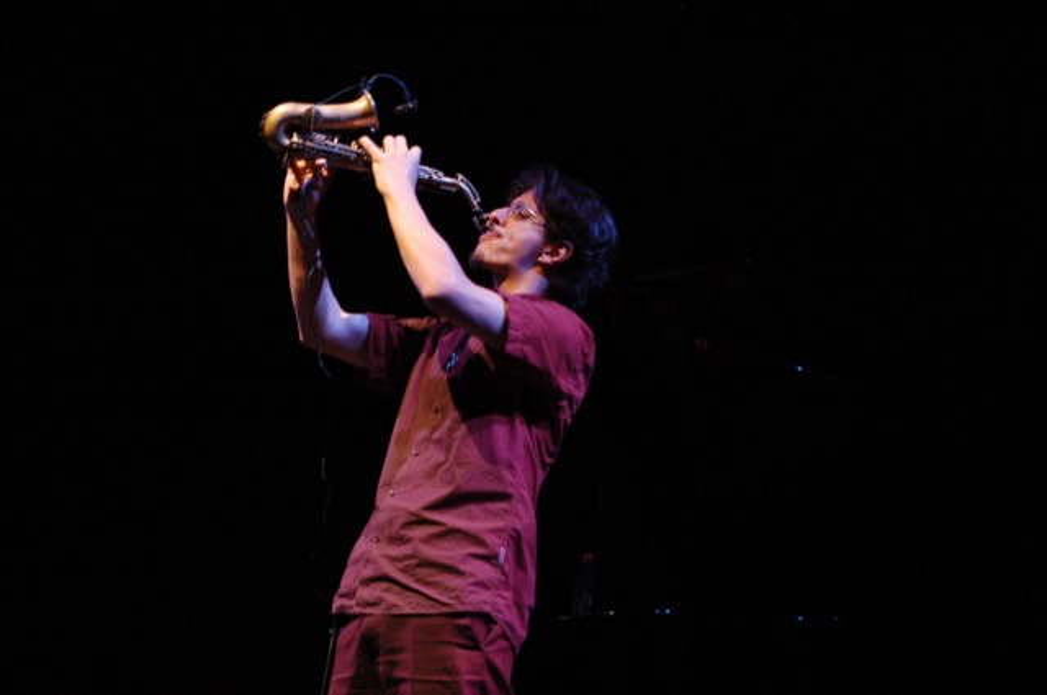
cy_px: 348
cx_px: 524
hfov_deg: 27.0
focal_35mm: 75
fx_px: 2178
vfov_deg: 18.1
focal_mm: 50
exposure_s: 1/40
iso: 1600
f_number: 3.2
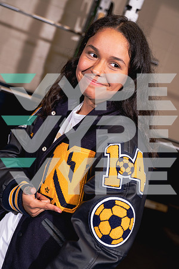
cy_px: 134
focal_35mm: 50
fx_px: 373
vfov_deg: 39.6
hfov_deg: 27.0
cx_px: 90
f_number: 4
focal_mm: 50
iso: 500
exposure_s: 1/250
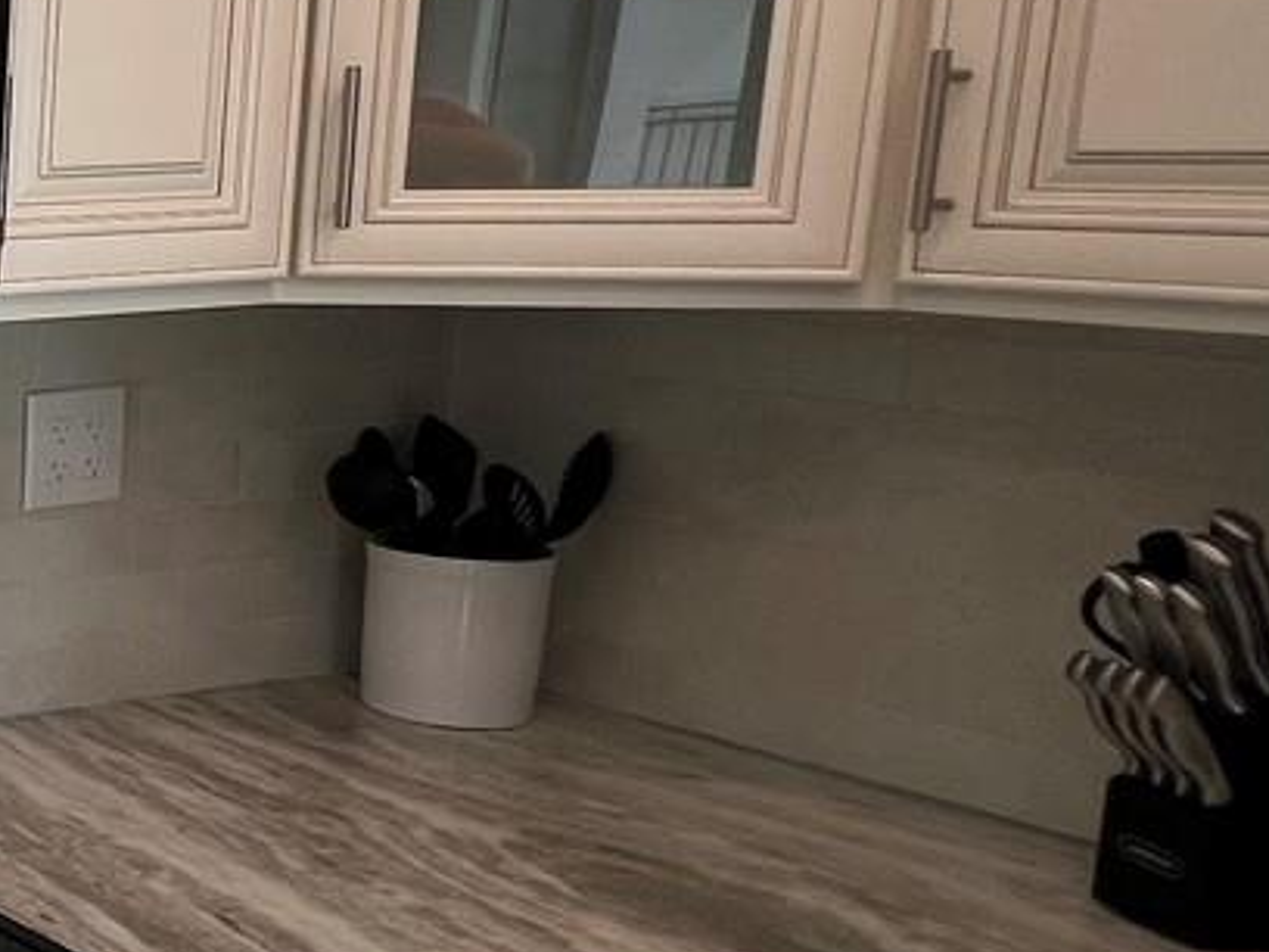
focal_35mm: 51
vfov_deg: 28.6
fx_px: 1870
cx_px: -880
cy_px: 476
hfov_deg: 23.8
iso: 32
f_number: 1.8
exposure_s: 1/132
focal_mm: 1.57
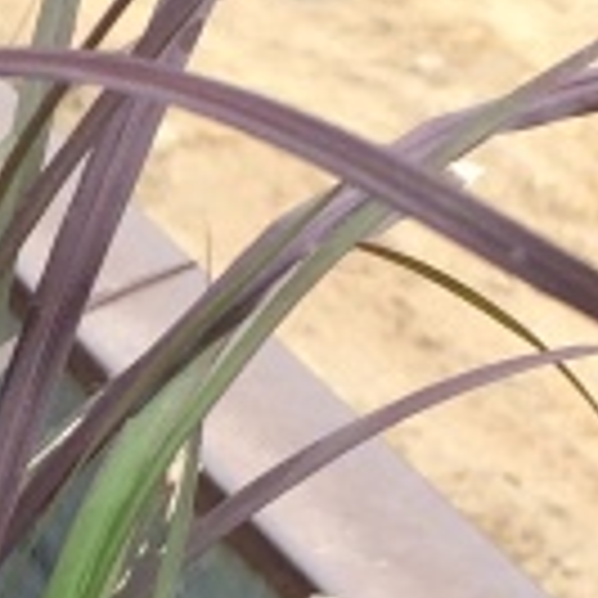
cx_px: -549
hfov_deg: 8.2
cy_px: 1000
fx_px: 4007
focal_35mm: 205
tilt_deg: -35.3
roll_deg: -1.8
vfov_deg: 8.3
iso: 32
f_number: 2.2
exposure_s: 1/682
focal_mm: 4.15
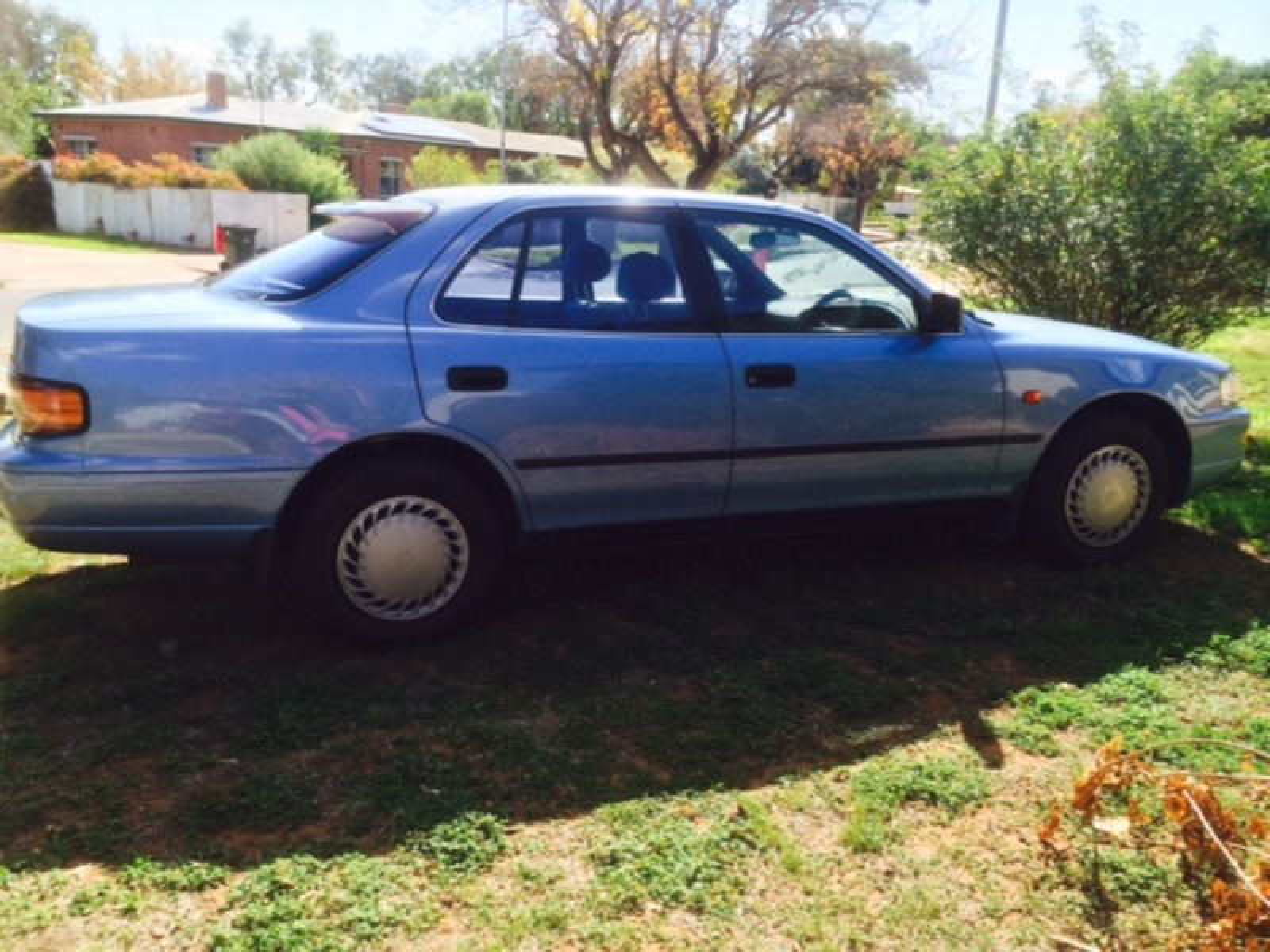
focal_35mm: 30
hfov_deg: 60.0
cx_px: 635
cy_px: 476
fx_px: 1101
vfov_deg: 46.8
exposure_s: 1/838
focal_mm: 4.12
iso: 32
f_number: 2.2
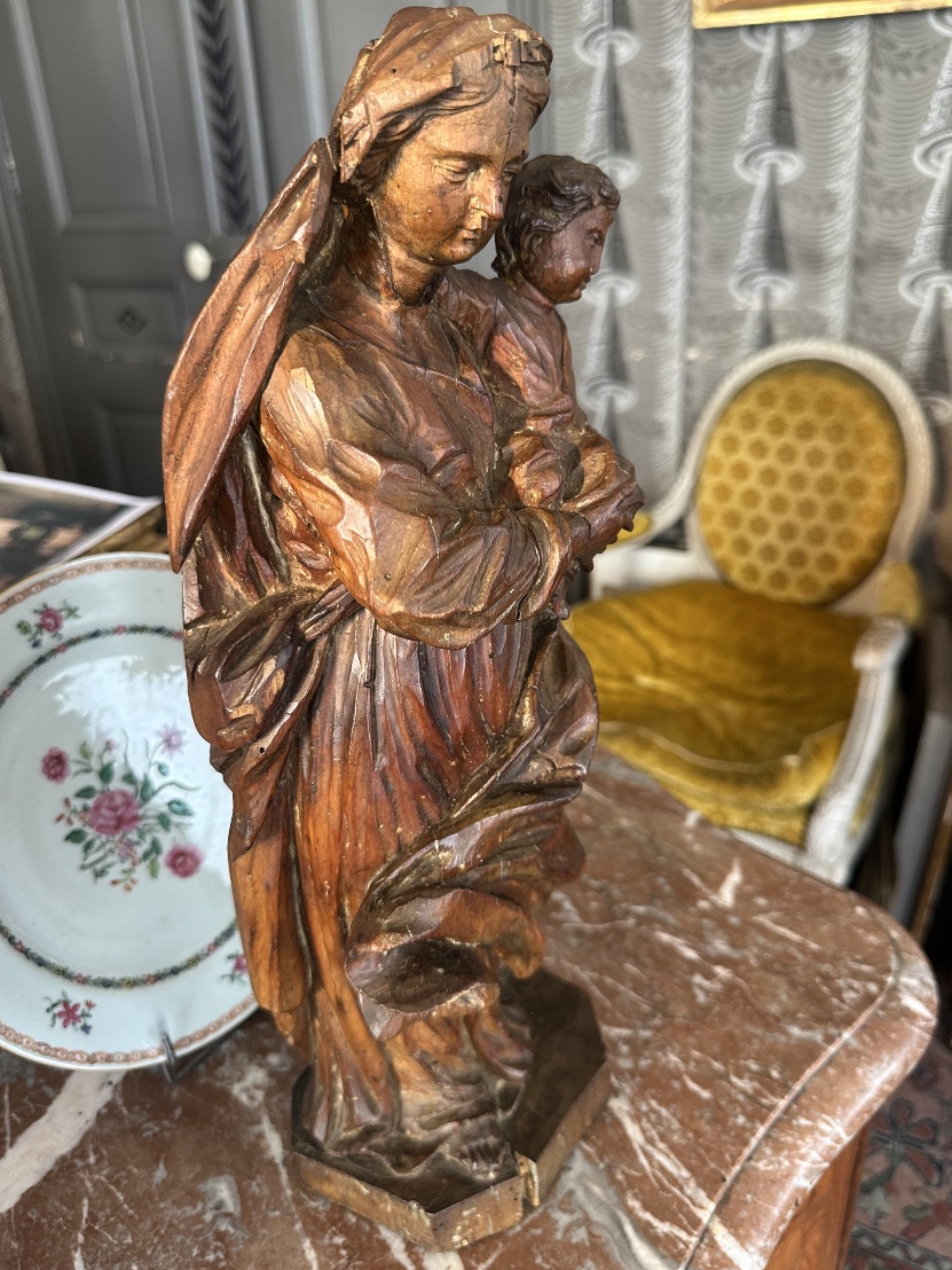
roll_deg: +1.9
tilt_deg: -24.6
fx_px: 953
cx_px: 482
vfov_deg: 67.3
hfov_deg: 53.1
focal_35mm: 26
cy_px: 605
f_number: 1.78
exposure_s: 1/50
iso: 125
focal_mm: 6.86
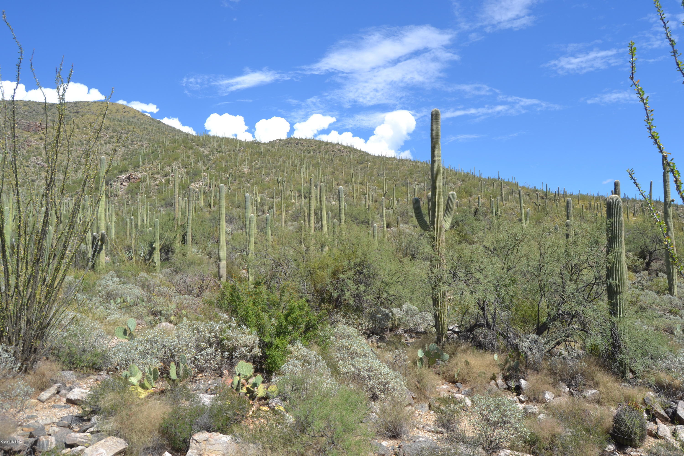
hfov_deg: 67.4
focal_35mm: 27
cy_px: 228
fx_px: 513
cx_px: 342
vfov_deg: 47.9
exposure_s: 1/320
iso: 100
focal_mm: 18
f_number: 9
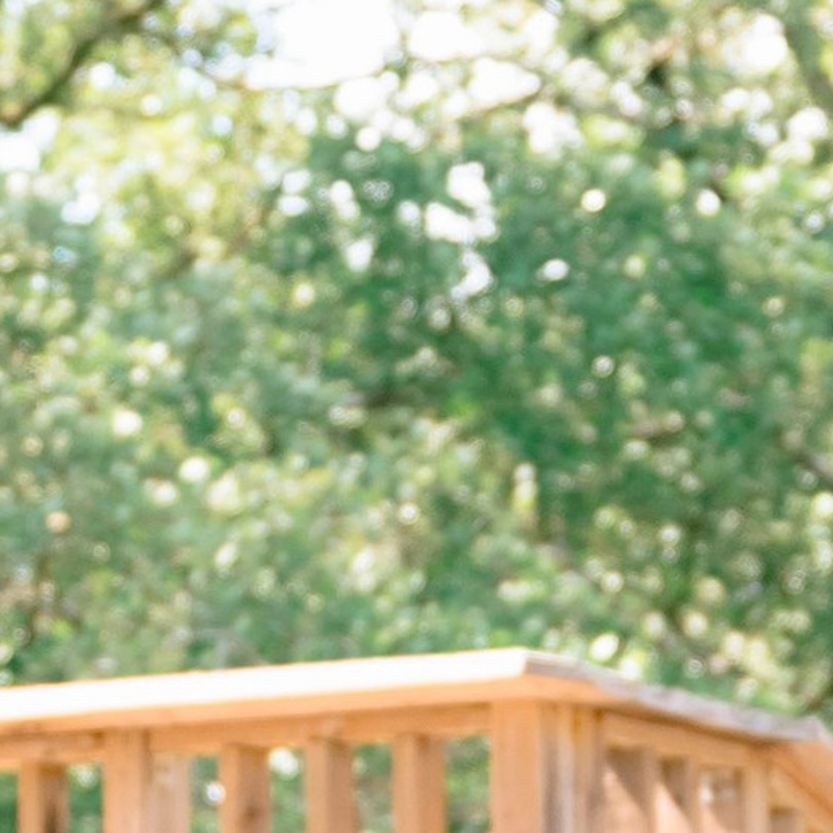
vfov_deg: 6.1
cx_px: 649
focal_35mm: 284
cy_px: 1026
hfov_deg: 6.2
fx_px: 7732
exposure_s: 1/640
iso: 320
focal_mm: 45
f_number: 2.8
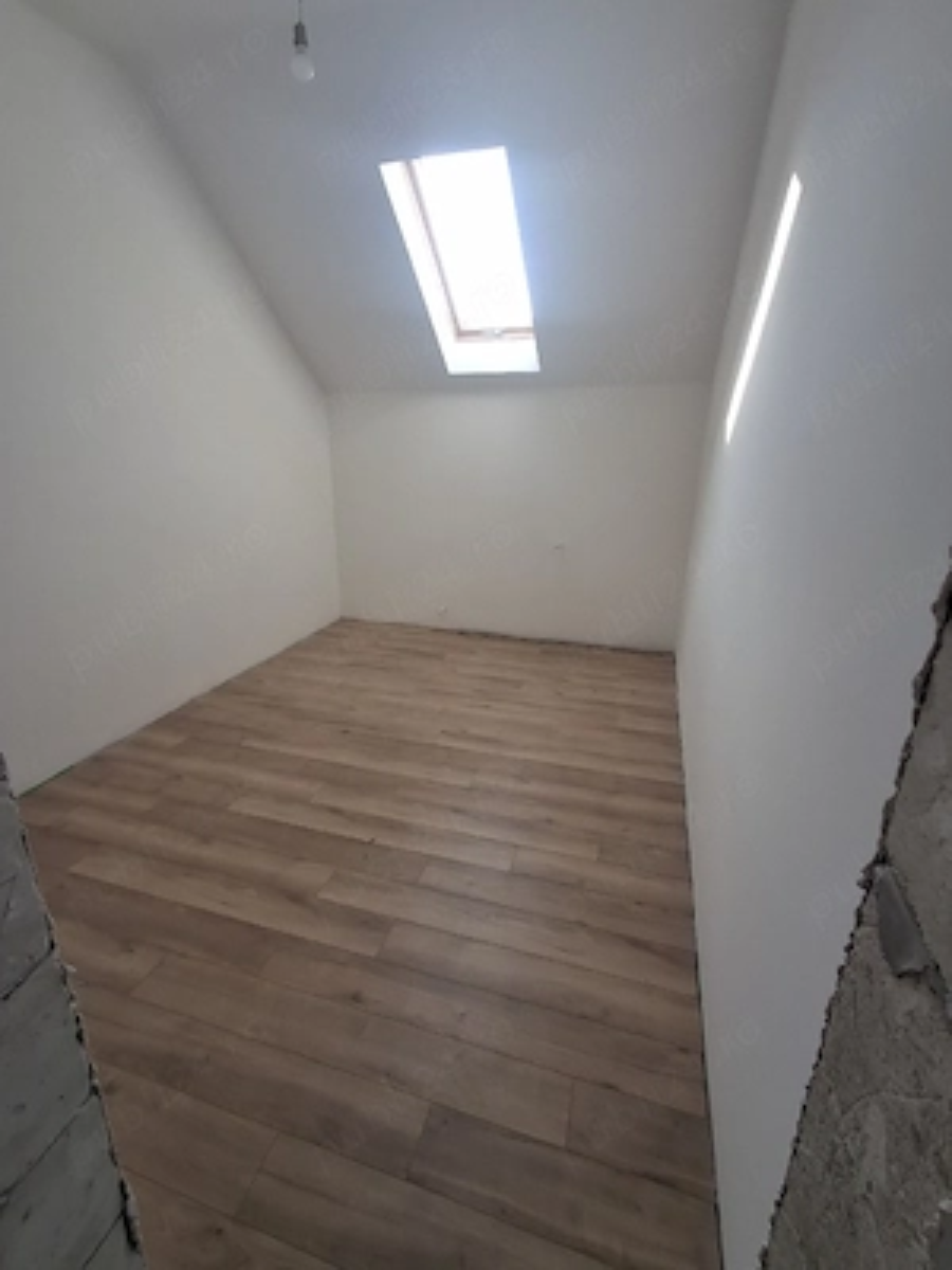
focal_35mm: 16
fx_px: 587
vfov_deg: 94.5
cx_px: 476
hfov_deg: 78.1
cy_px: 635
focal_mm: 1.64
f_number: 2.2
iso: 40
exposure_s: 1/111
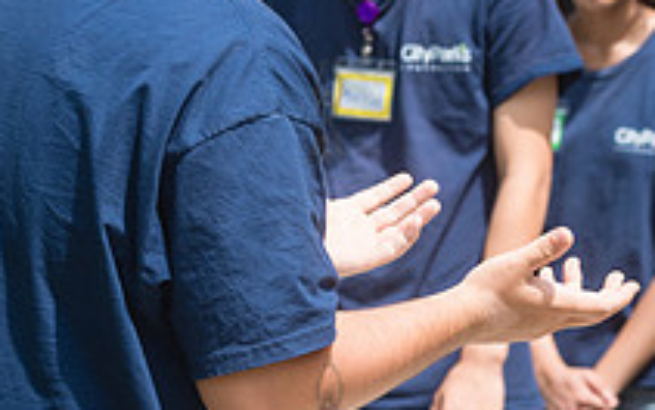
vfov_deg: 4.4
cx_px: 360
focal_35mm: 299
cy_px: 109
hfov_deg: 7.0
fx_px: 5339
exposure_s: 1/640
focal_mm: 100
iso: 250
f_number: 7.1
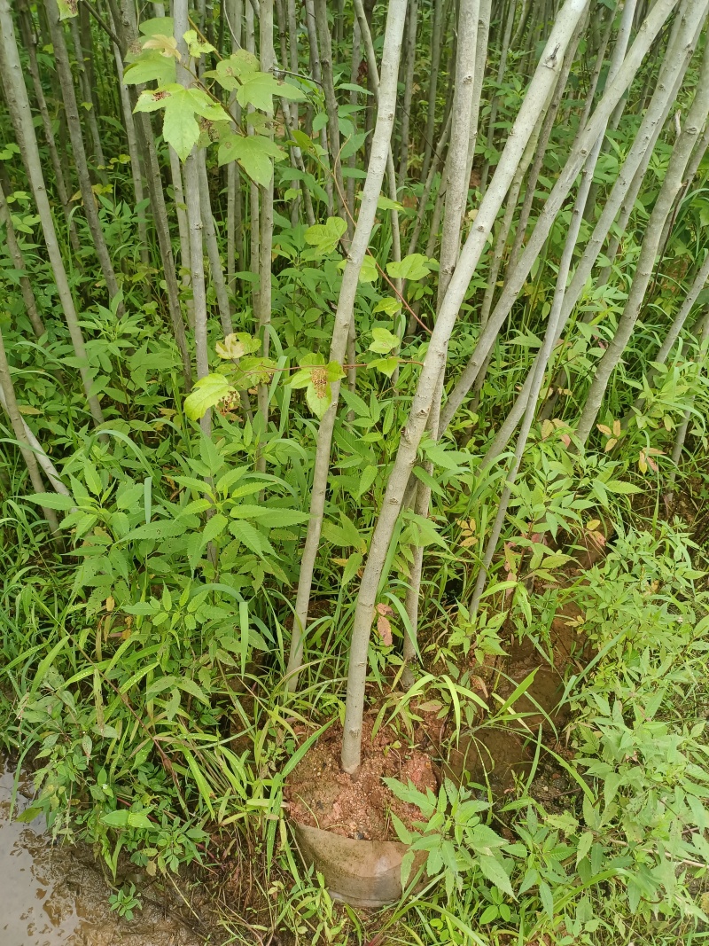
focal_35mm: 25
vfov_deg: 69.4
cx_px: 354
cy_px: 473
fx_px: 683
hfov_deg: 54.9
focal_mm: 4.71
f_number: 1.79
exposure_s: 1/100
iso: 146
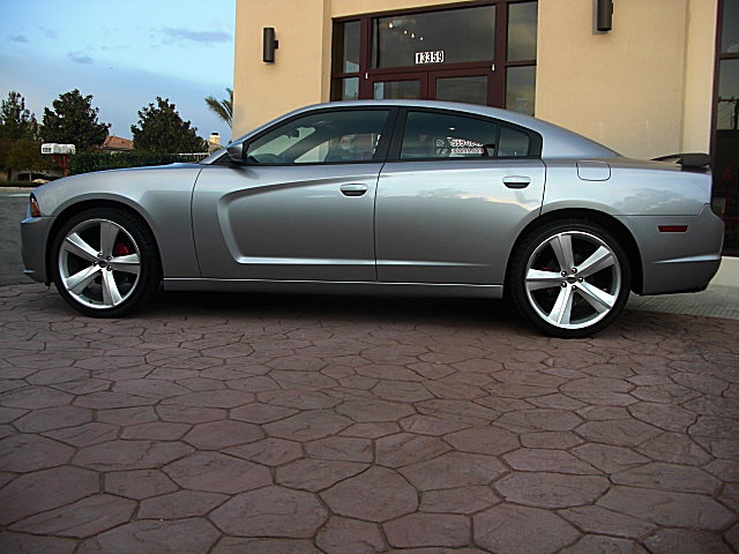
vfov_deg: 39.7
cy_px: 277
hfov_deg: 51.4
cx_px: 370
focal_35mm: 36
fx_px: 769
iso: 50
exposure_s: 1/100
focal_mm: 6.3
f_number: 2.8
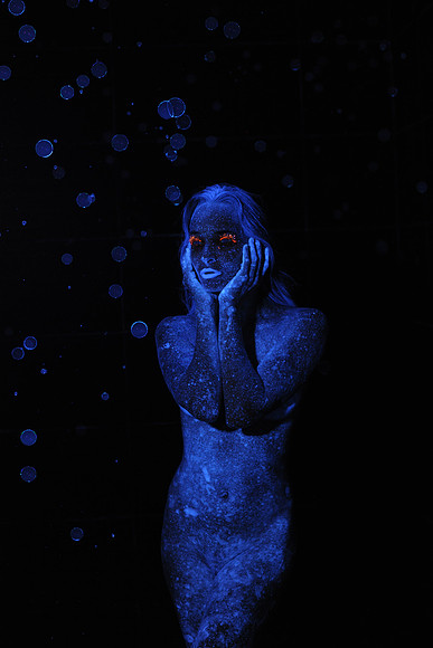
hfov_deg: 27.0
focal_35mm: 50
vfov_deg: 39.6
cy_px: 324
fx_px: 901
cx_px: 216
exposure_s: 1/125
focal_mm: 50
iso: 800
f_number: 4
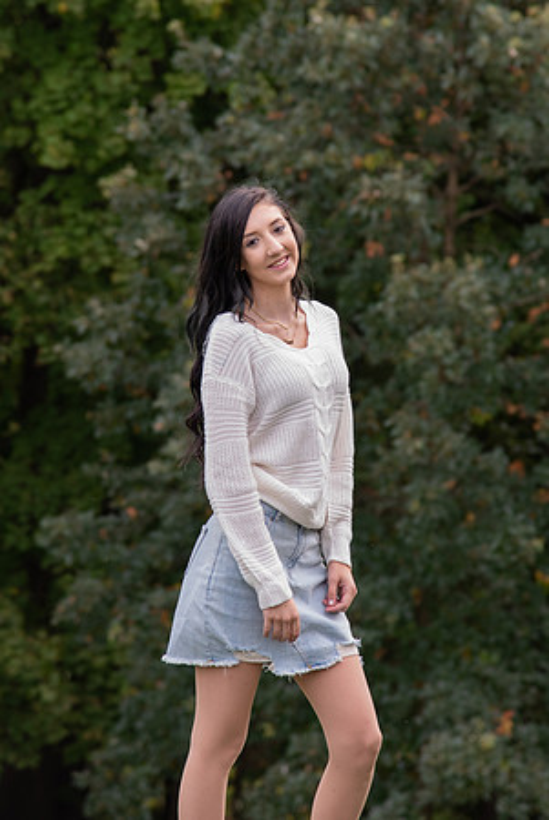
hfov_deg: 6.5
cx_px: 288
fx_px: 4830
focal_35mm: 212
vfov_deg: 9.7
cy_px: 337
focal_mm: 120
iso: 400
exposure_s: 1/320
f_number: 4.5
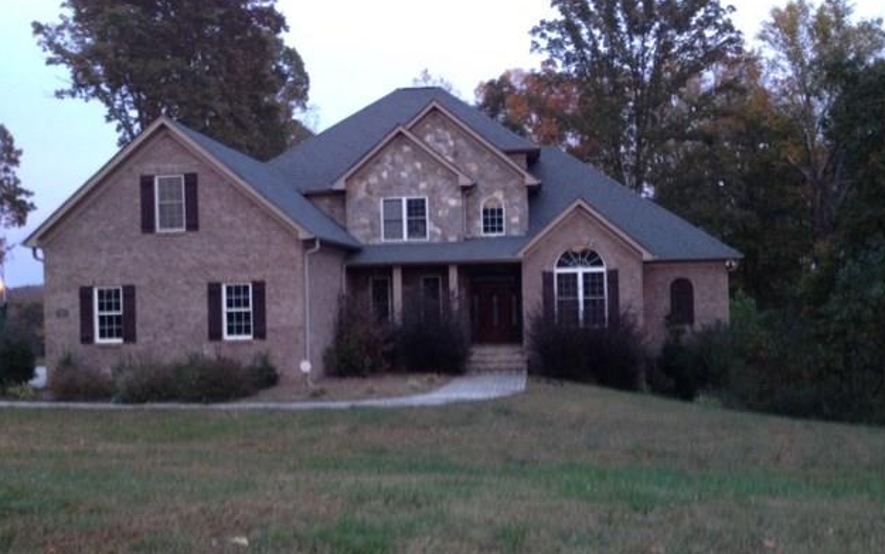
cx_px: 450
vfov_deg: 33.6
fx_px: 917
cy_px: 276
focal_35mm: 38
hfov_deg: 51.5
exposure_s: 1/20
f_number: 2.4
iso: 200
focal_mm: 4.28
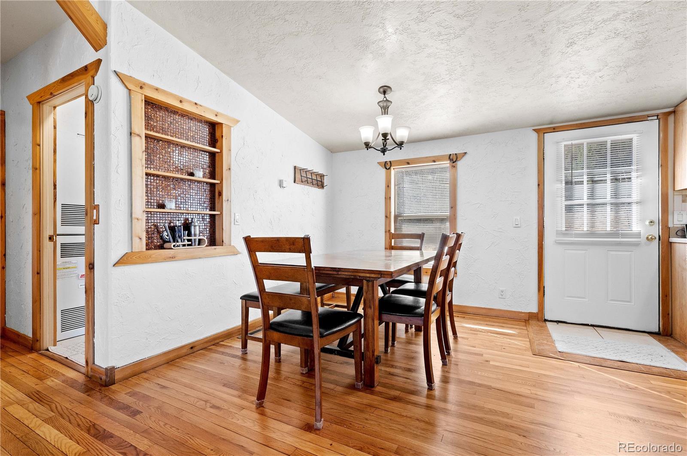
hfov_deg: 96.8
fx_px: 305
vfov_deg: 73.6
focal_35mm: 16
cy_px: 228
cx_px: 344
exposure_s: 1/4
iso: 640
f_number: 14
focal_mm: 16
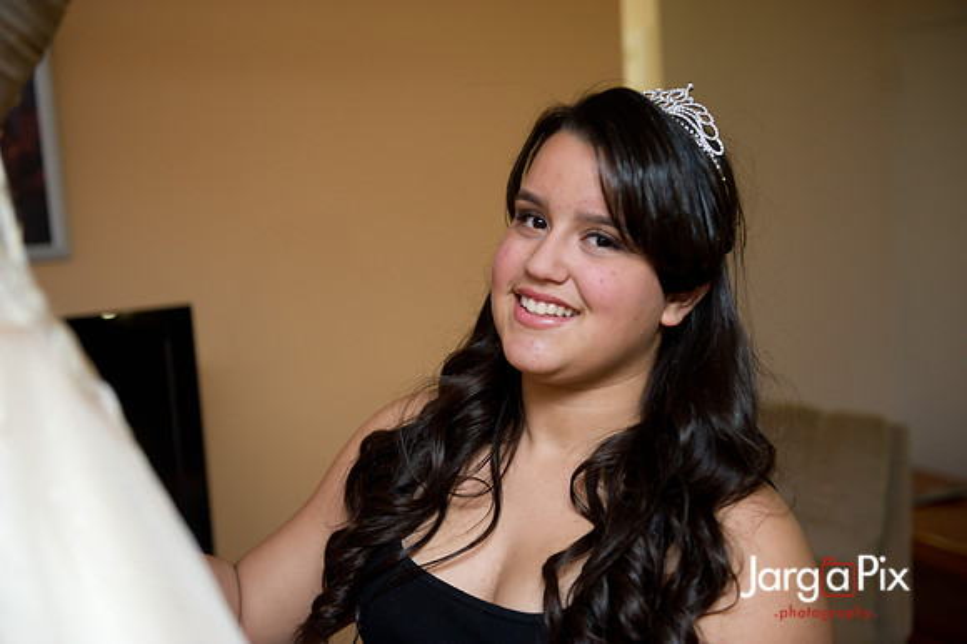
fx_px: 1342
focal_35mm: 50
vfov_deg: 27.0
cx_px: 484
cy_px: 322
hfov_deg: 39.6
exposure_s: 1/125
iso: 1600
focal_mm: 50
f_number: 3.2
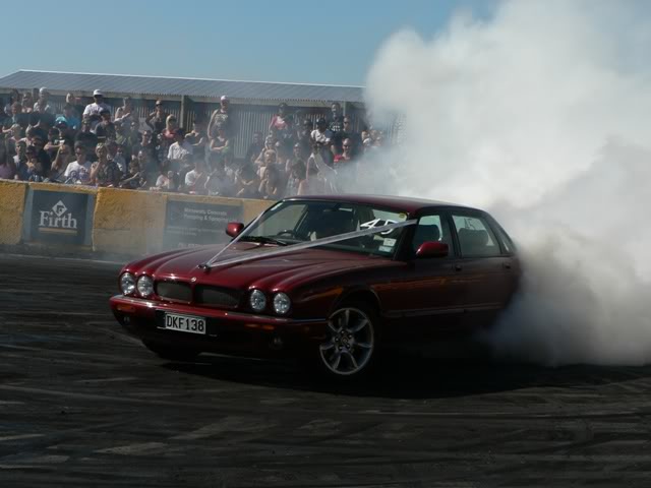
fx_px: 1824
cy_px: 244
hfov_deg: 20.2
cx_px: 326
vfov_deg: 15.2
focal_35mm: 97
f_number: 5.6
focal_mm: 16.2
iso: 80
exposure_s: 1/640
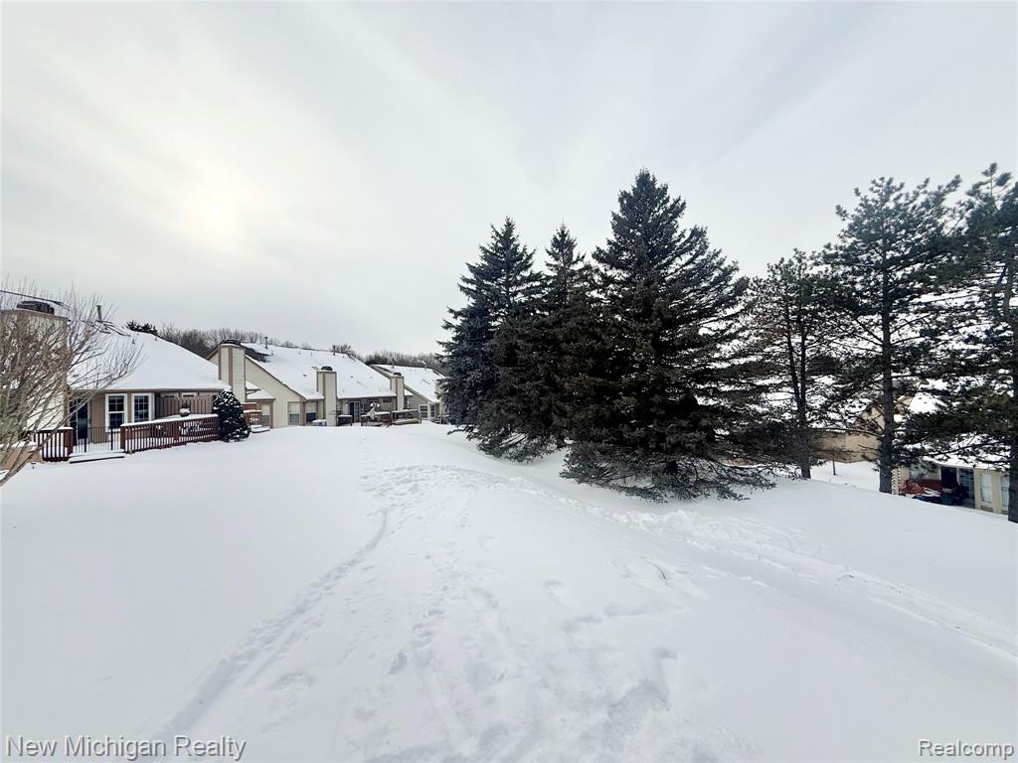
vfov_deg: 85.7
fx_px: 412
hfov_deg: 102.1
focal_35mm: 14
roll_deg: +0.9
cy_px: 382
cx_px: 509
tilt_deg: +2.3
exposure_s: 1/2165
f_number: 2.2
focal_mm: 2.22
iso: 50
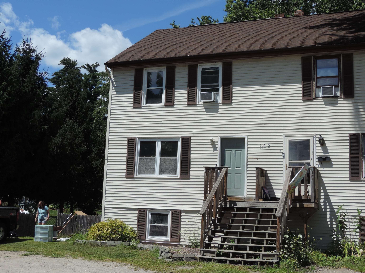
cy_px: 136
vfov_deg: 30.9
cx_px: 182
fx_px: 496
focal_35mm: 47
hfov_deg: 40.4
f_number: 3.5
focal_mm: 8.3
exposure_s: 1/1250
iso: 80
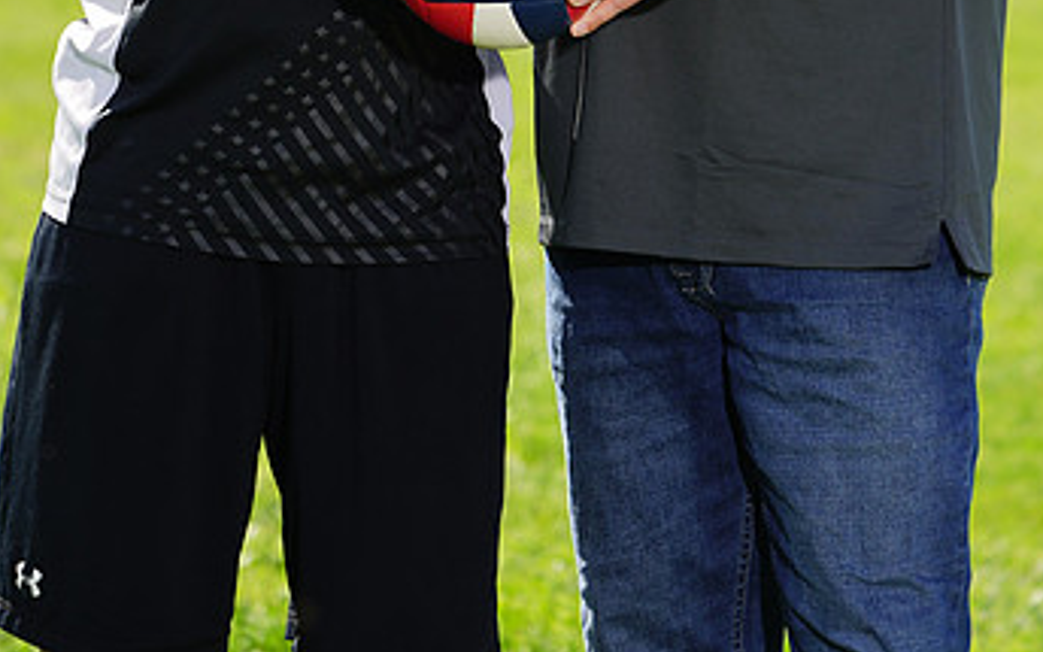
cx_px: 581
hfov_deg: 4.9
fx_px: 12081
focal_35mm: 425
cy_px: -188
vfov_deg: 3.1
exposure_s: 1/200
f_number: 6.3
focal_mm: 247
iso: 64
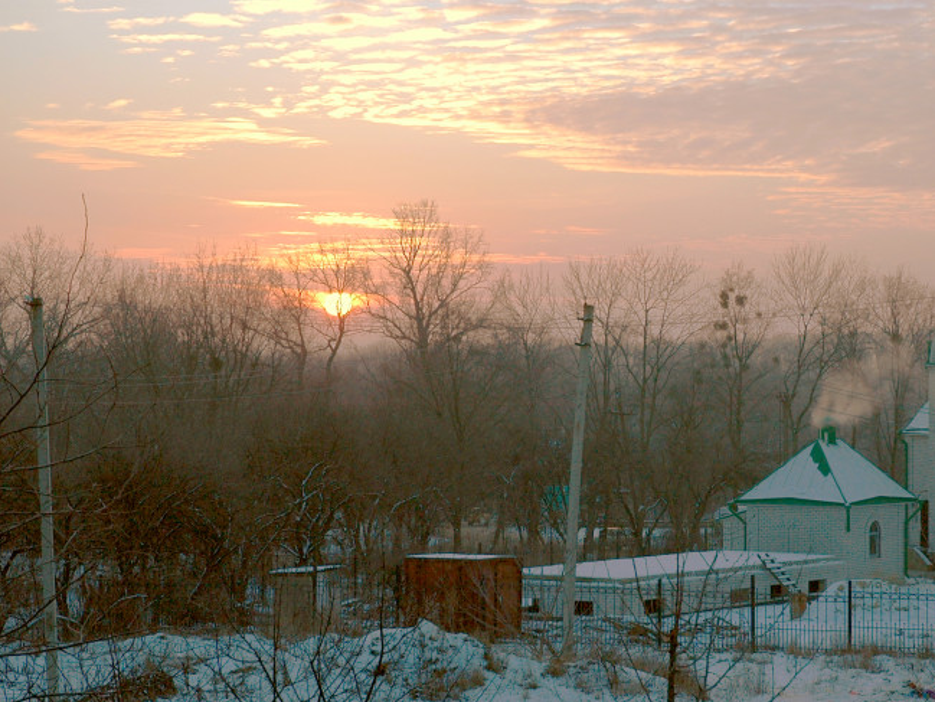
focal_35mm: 100
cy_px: 272
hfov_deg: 19.5
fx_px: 2702
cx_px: 736
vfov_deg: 14.8
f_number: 6.3
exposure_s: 1/160
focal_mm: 44
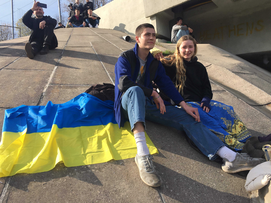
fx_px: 227
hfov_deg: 61.7
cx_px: 136
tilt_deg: +3.3
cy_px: 102
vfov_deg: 48.2
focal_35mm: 29
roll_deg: +4.3
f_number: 2.2
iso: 25
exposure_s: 1/864
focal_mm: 4.15
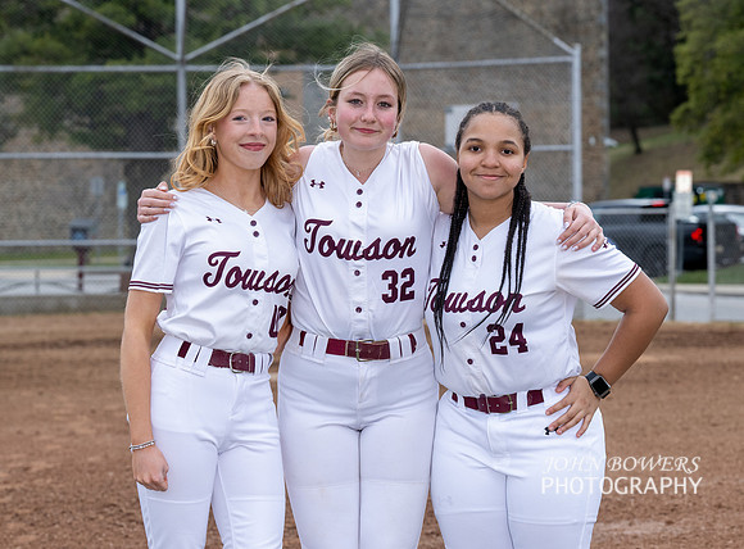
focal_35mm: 136
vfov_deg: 10.8
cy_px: 327
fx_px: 2897
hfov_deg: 14.6
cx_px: 499
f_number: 5
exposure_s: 1/640
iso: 400
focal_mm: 82
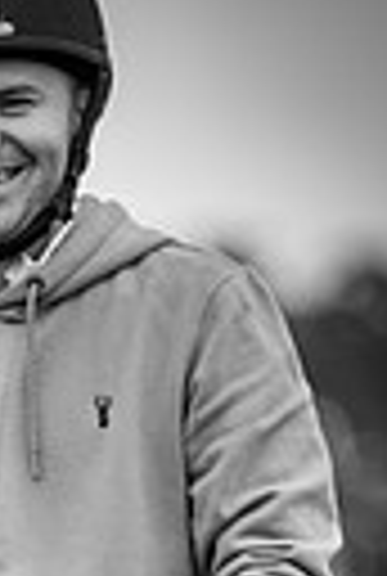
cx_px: -122
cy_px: 940
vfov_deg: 1.3
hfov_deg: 0.9
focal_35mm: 1577
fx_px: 25291
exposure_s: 1/1600
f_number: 4
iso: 800
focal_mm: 300
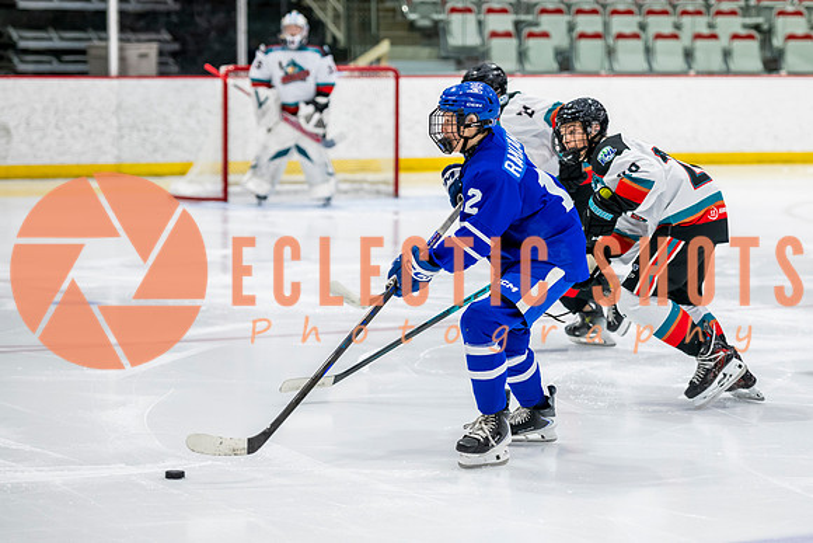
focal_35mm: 141
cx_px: 499
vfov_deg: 9.7
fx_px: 3190
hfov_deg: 14.5
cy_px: 271
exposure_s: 1/800
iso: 1600
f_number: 3.2
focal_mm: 110
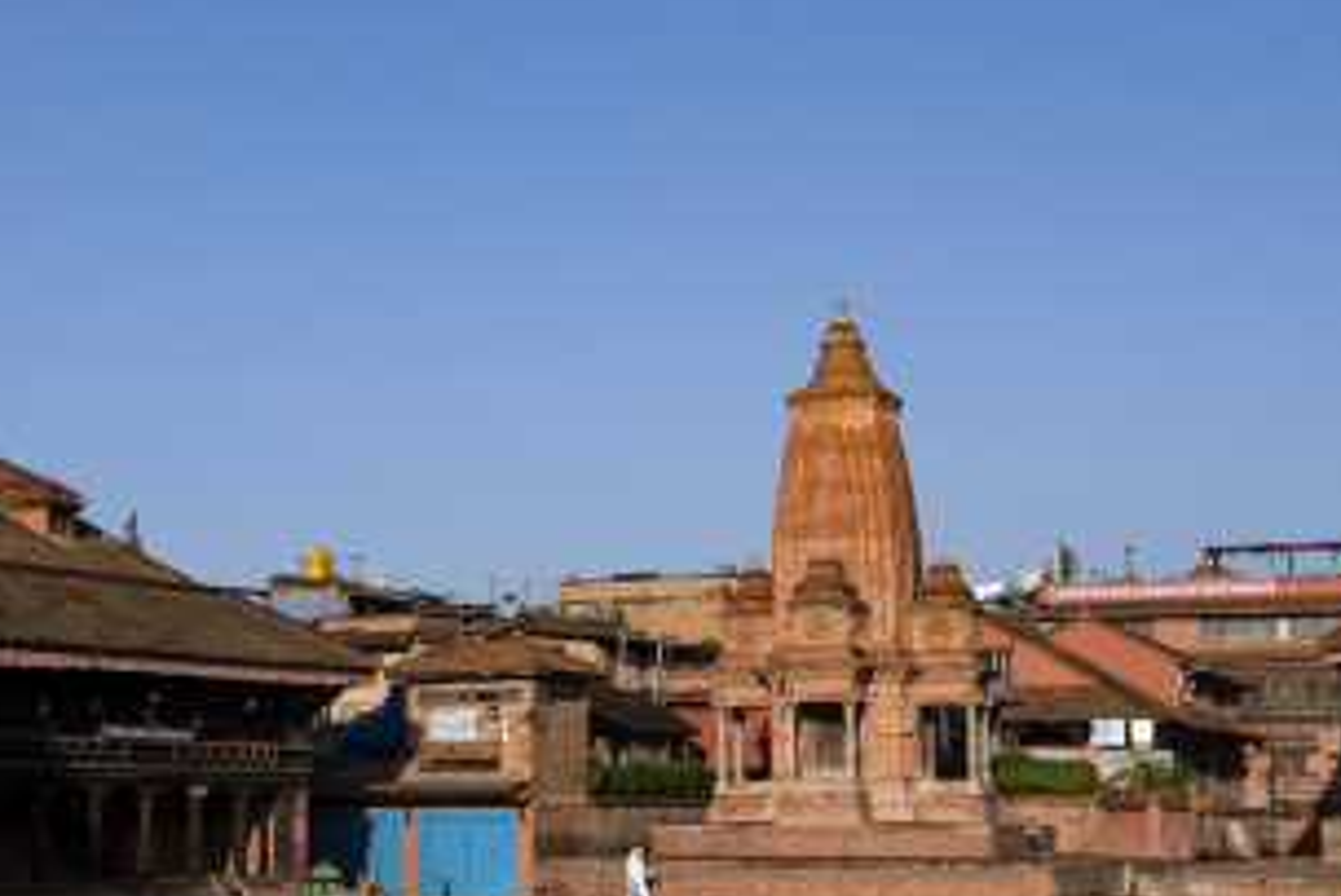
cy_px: 282
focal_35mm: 75
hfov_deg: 26.8
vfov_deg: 18.1
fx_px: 2795
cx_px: 401
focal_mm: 38
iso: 200
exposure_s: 1/1600
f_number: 5.6
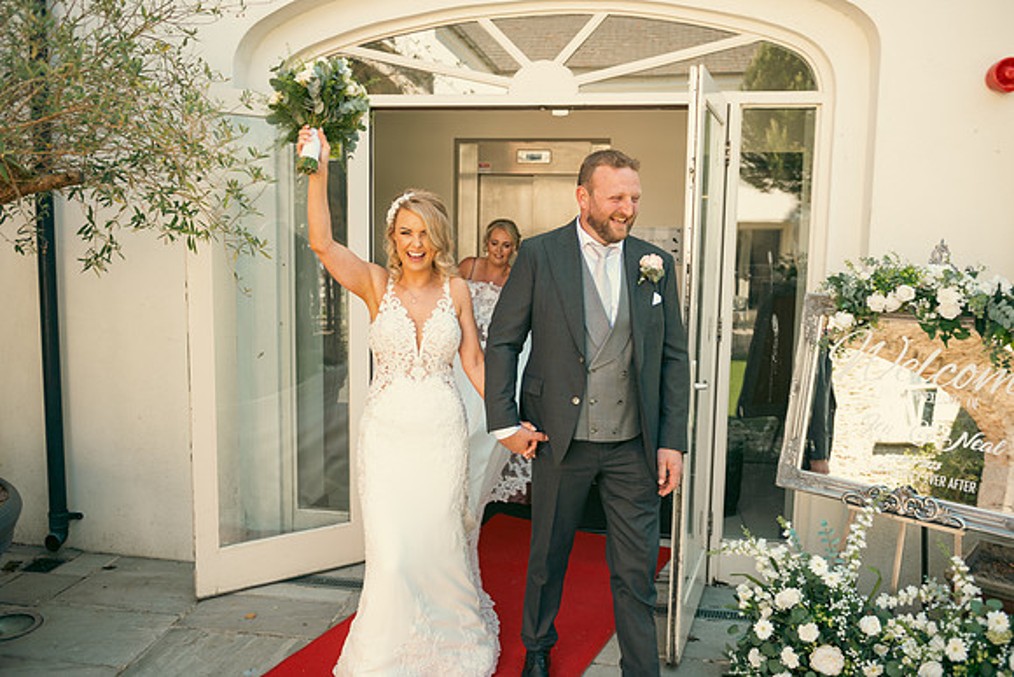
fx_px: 817
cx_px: 507
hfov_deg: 63.6
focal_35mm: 29
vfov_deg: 45.0
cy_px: 338
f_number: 3.5
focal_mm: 29
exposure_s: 1/160
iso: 160
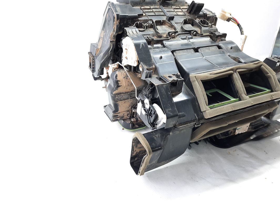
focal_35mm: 28
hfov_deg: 63.4
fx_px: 227
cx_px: 133
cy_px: 103
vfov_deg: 49.8
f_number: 2
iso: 200
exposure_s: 1/50
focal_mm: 4.6
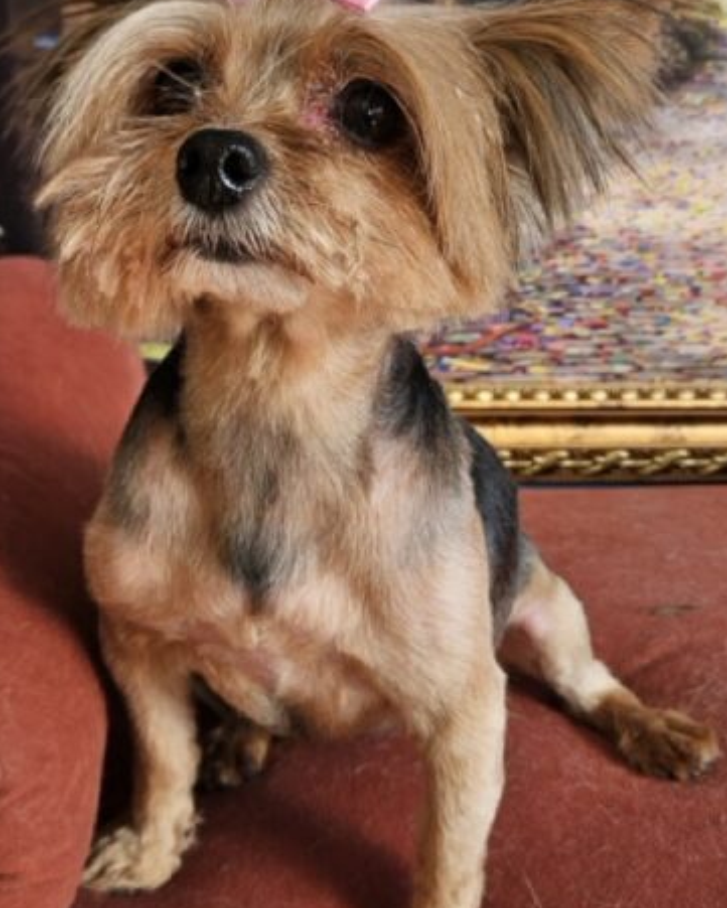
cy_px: 372
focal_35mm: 51
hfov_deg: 29.7
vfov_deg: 36.5
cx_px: 348
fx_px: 1371
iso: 32
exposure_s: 1/338
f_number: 1.8
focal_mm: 5.4
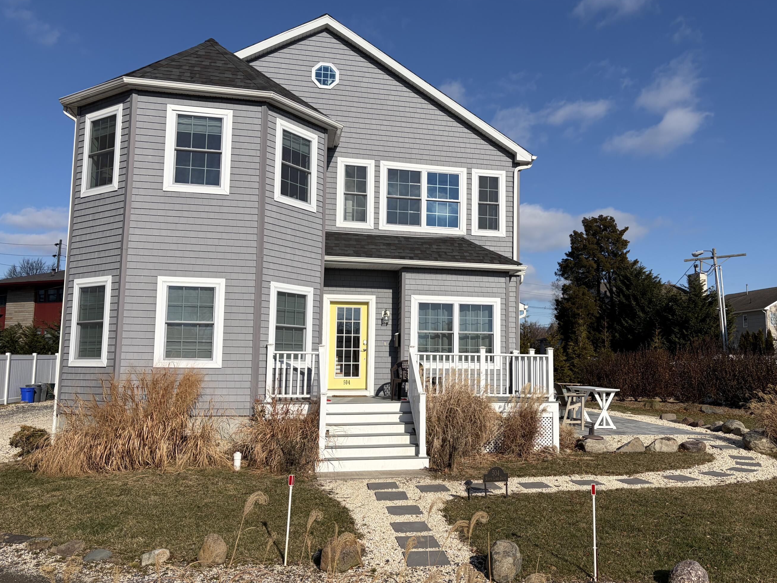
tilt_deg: +8.4
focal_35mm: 30
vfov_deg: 46.8
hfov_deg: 59.7
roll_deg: -1.0
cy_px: 294
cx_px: 443
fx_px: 673
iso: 50
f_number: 1.6
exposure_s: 1/8850
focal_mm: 5.96
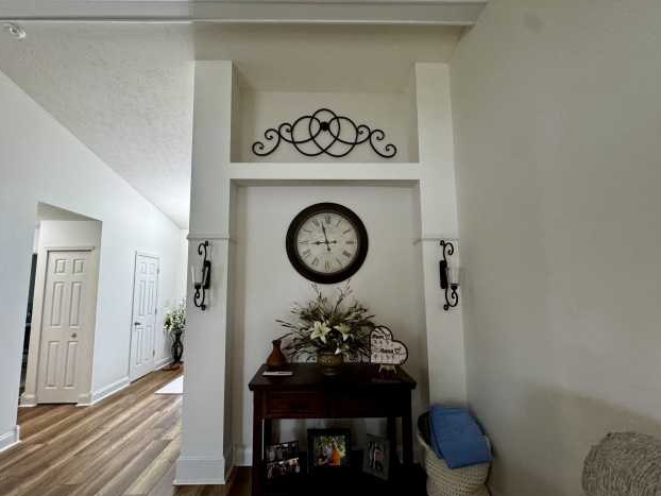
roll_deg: +0.2
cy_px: 257
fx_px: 287
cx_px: 321
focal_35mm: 15
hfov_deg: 98.1
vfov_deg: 81.8
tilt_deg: +5.6
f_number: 2.2
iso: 500
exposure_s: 1/60
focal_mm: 2.22
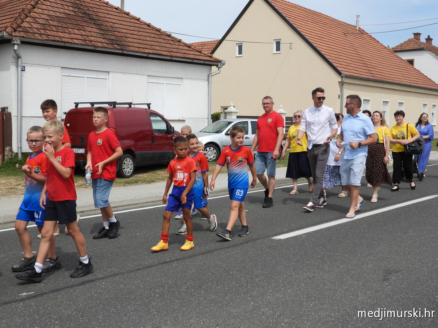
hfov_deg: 45.8
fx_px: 519
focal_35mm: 41
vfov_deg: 35.1
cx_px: 219
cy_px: 164
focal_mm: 7.4
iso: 100
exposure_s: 1/1600
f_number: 3.2
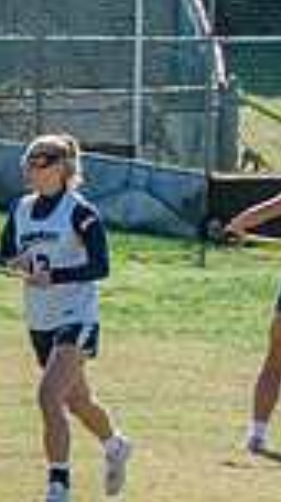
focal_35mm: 801
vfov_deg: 2.7
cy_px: 203
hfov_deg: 1.5
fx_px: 10658
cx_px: 899
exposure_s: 1/1600
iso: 250
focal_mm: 200
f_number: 5
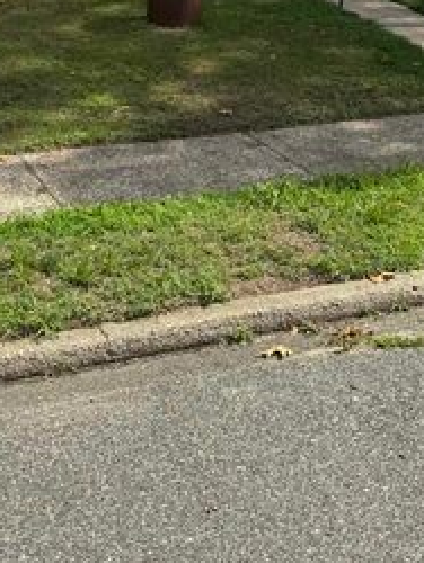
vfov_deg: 27.2
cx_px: 223
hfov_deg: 23.0
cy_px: -84
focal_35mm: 64
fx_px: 1043
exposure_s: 1/4049
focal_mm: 6.76
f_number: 1.78
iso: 80
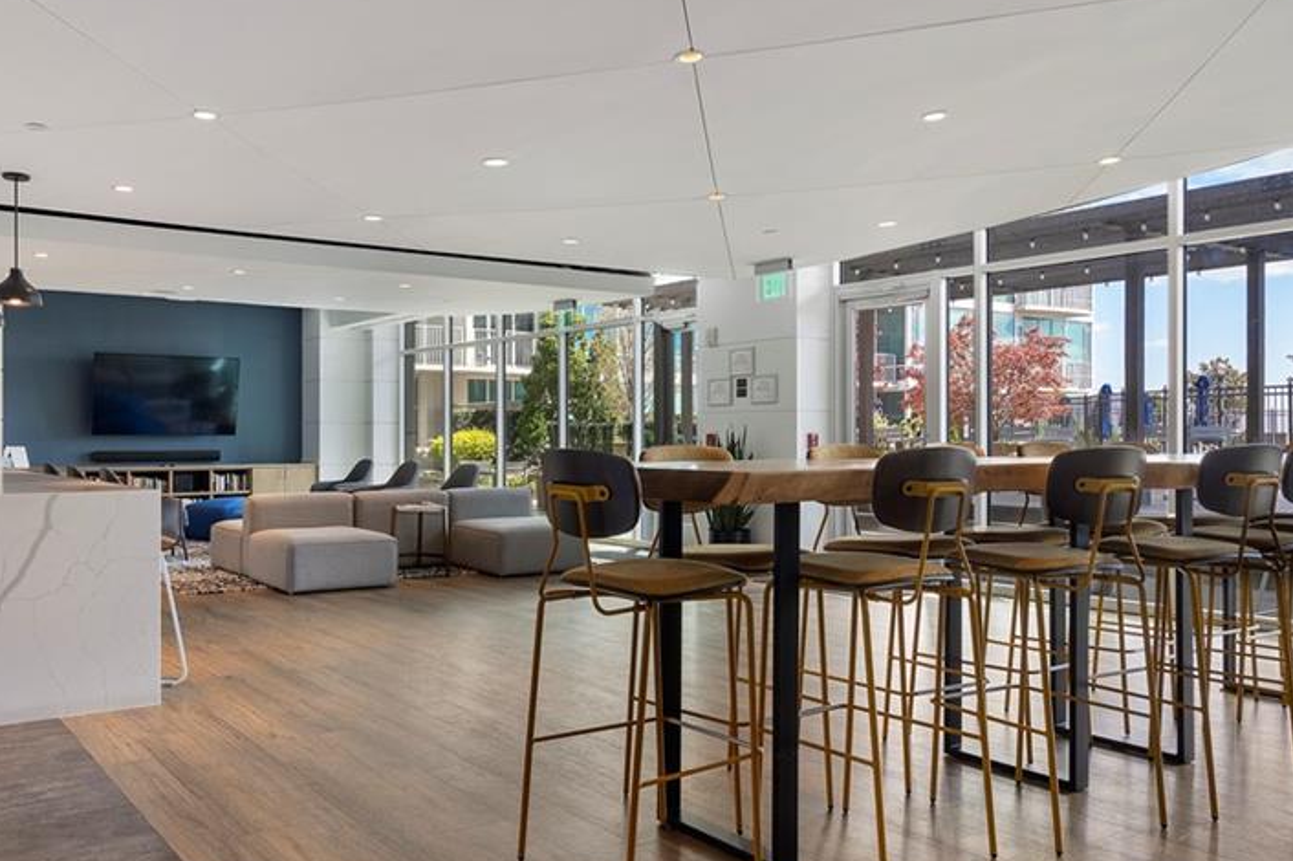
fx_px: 1041
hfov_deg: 63.3
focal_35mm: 29
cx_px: 546
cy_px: 451
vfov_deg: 44.9
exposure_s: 1/60
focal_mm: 20
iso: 640
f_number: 8
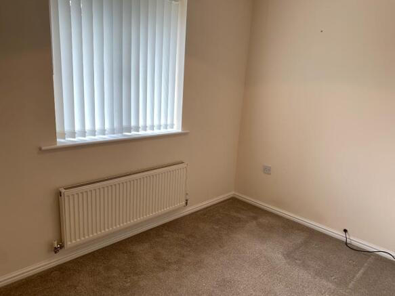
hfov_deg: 67.3
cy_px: 148
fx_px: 297
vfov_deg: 53.0
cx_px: 198
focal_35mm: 26
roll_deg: -3.7
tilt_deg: -15.3
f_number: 1.8
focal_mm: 4.25
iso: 40
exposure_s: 1/100
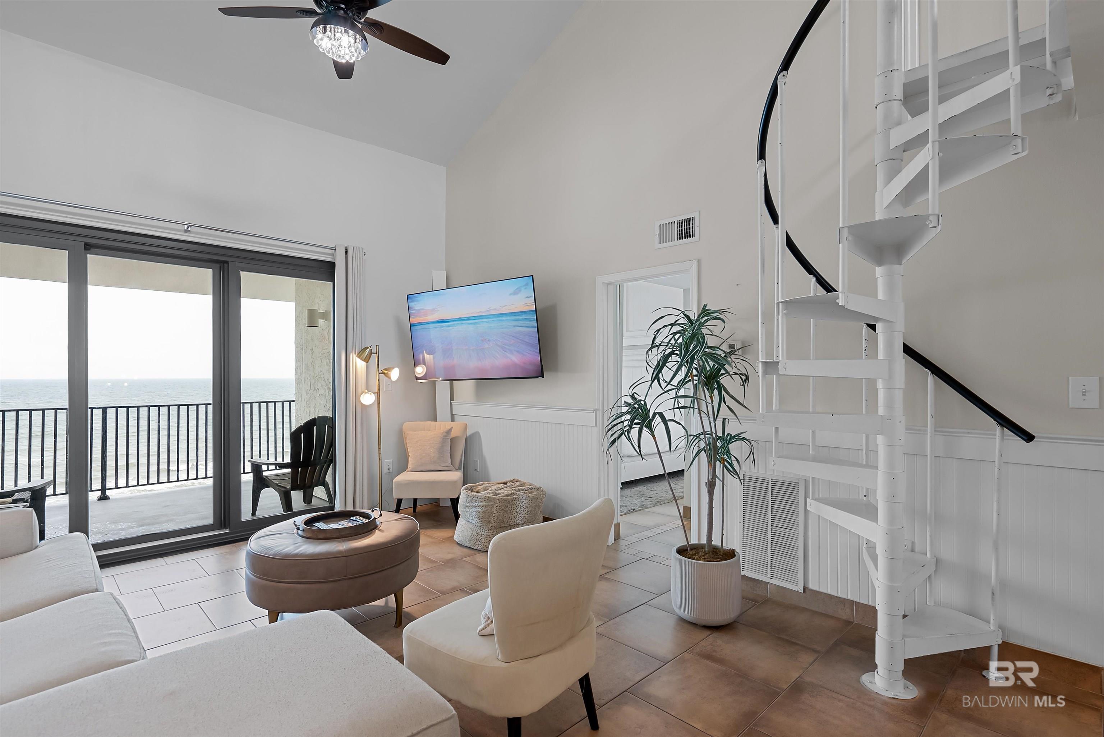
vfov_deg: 70.5
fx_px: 522
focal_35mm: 17
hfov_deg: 93.3
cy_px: 368
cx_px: 552
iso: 640
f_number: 8
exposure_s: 1/6
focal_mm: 17
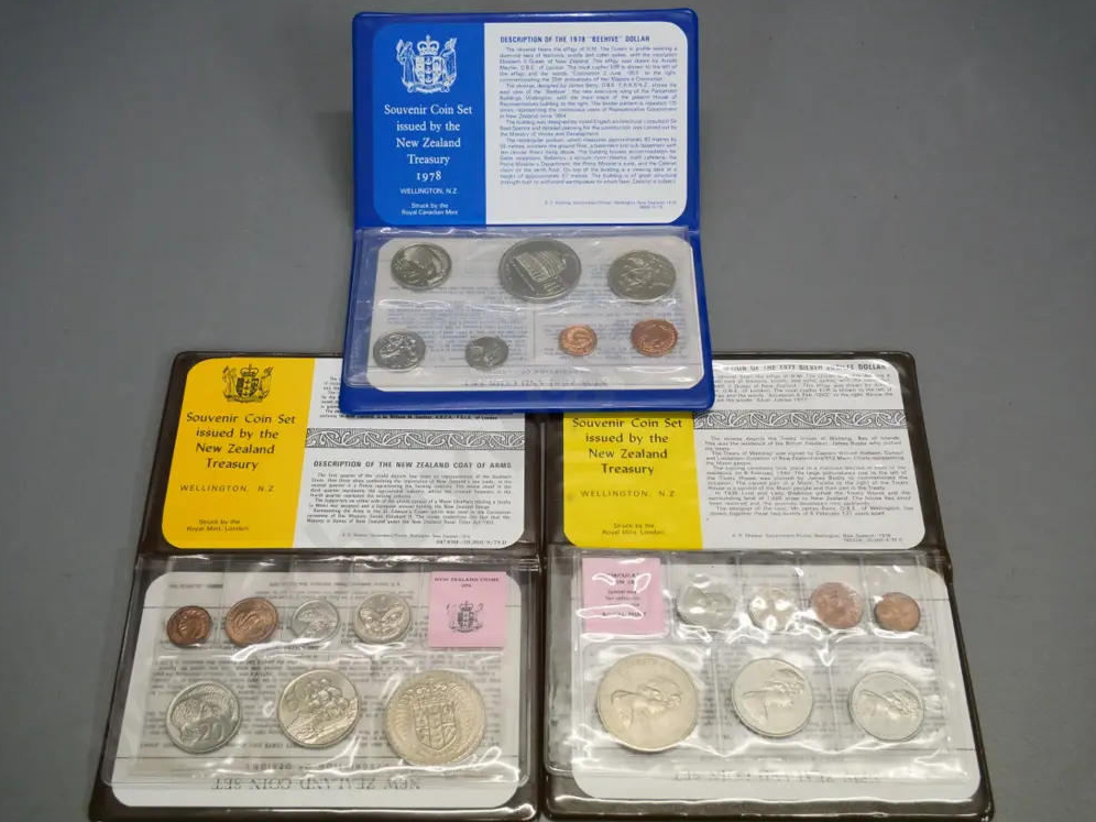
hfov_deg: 50.1
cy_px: 418
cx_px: 539
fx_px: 1171
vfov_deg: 38.7
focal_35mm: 37
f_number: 5.6
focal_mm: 18
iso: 3200
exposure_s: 1/200
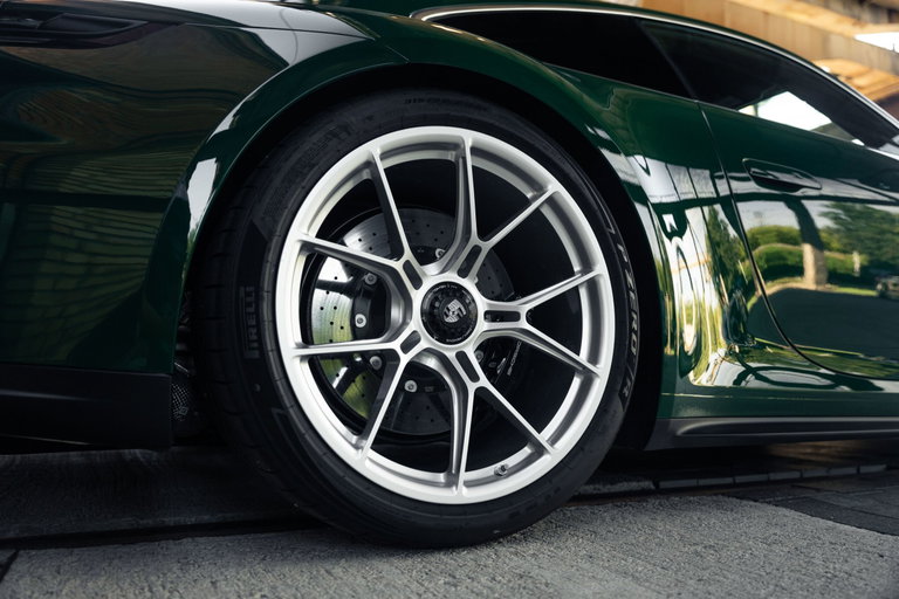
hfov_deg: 64.9
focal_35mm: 28
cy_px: 300
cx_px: 450
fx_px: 707
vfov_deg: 46.0
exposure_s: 1/250
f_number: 2.8
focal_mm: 28.3
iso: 500
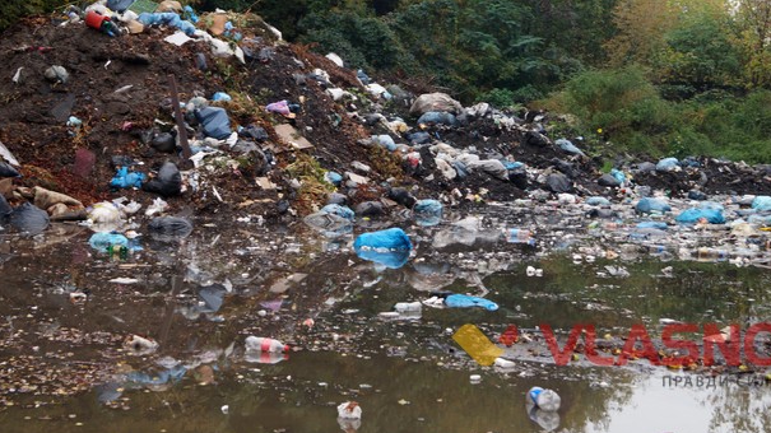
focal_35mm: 64
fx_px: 1300
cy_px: 173
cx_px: 375
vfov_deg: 18.9
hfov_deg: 33.0
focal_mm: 35
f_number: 6.3
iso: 320
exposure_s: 1/60
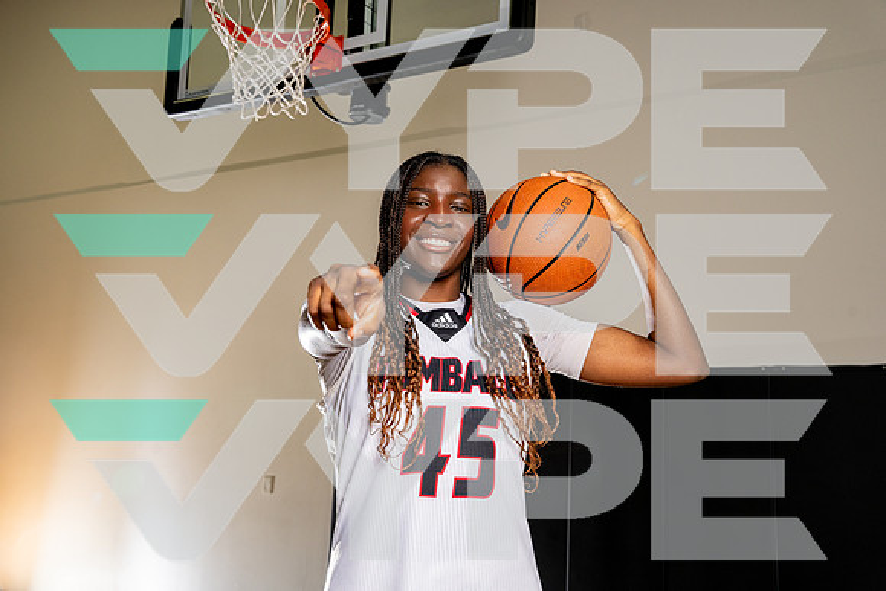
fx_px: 987
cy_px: 296
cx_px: 443
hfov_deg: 48.3
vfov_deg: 33.3
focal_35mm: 40
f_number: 7.1
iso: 640
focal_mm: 40.1
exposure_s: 1/200
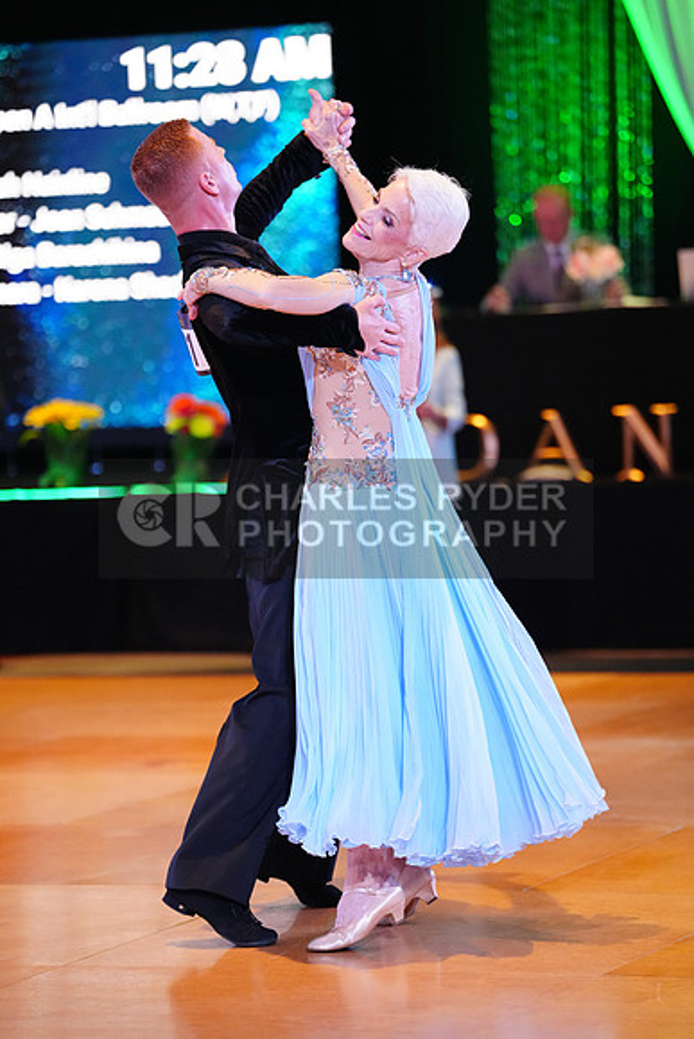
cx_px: 347
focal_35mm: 140
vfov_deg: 14.7
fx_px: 4046
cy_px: 520
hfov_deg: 9.8
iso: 5000
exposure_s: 1/400
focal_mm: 140
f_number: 2.8
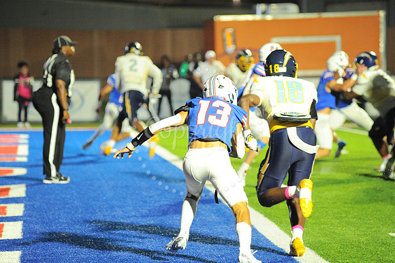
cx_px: 198
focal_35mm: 200
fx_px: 2193
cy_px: 132
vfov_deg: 6.9
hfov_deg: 10.3
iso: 5000
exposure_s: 1/500
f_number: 4.5
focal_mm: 200
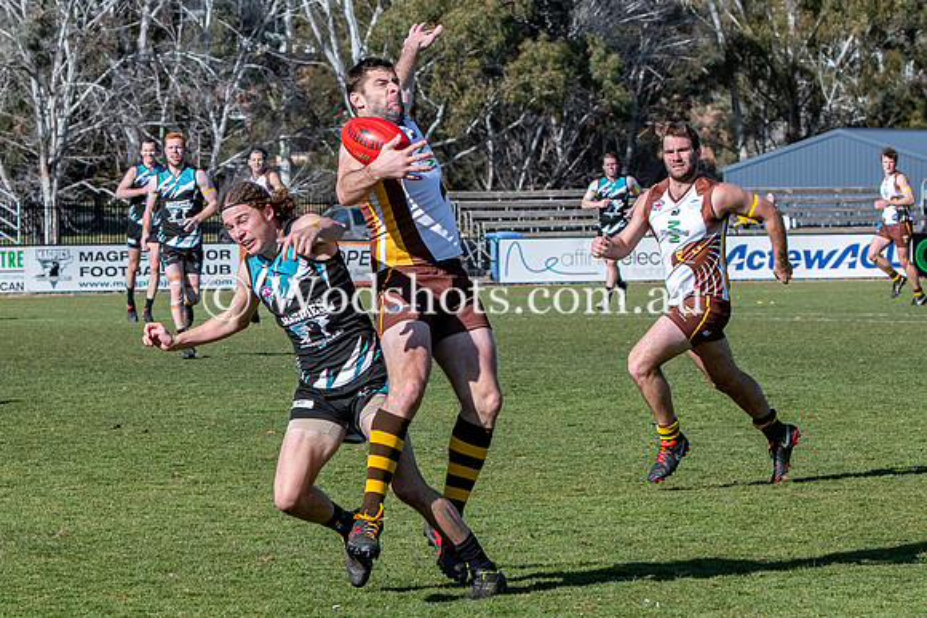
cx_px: 369
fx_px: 6001
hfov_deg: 8.8
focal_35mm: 233
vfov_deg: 5.9
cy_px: 279
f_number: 5
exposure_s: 1/1250
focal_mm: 72
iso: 200
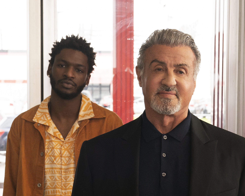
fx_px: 805
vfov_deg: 13.8
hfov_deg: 17.3
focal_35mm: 111
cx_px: 133
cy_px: 173
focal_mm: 43
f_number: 5.6
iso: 1600
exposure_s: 1/160
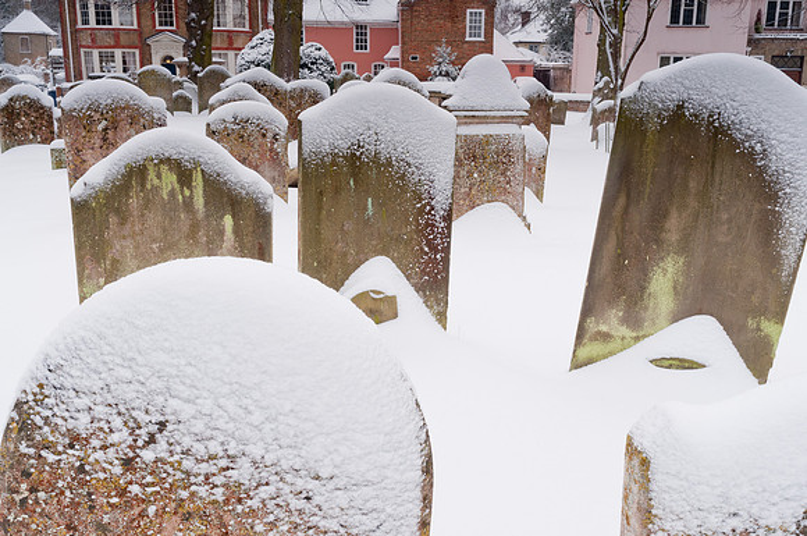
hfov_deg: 53.2
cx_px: 404
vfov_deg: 36.8
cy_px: 268
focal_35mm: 36
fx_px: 806
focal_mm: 24
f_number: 16
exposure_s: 1/25
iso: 200
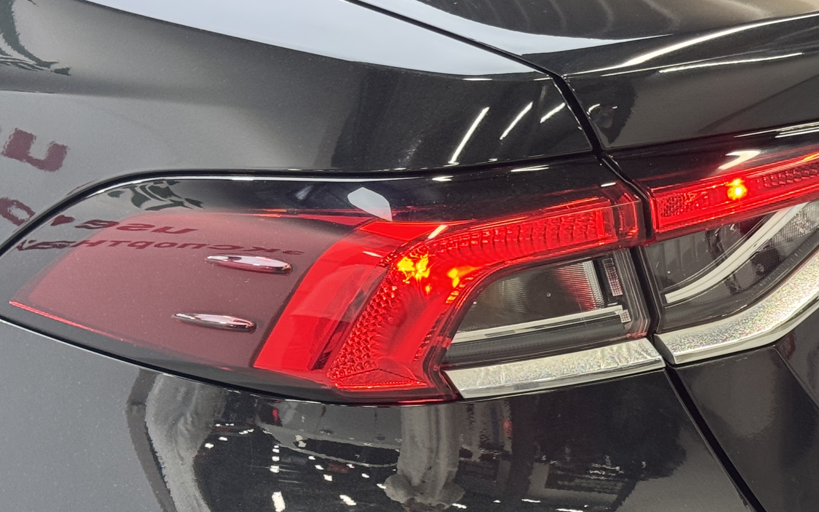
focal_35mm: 100
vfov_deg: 13.1
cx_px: 611
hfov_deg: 20.6
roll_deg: +2.7
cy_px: 305
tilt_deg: -19.7
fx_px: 2232
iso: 160
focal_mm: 6.76
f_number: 1.78
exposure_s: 1/50
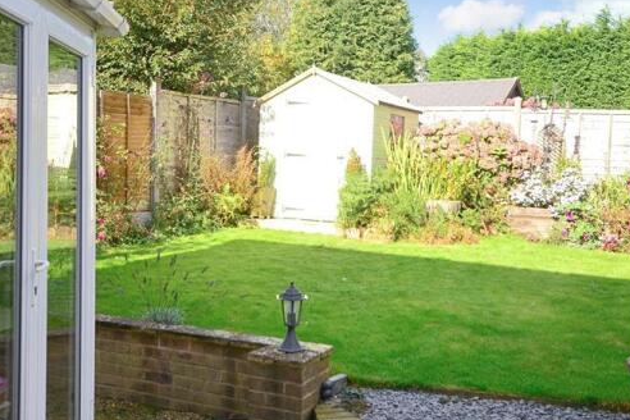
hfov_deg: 48.4
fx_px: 700
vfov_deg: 33.3
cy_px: 171
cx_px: 347
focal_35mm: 40
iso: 200
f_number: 7.1
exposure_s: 1/125
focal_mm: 20
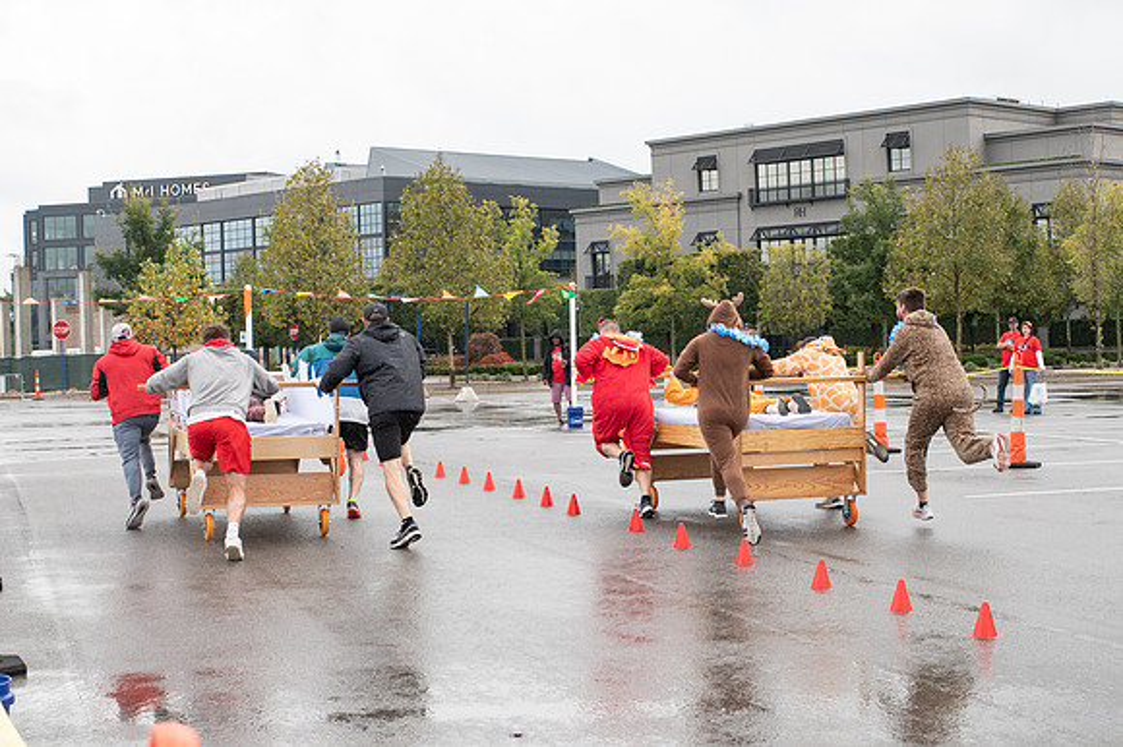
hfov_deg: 34.3
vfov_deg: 23.2
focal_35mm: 58
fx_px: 1816
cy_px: 335
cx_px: 620
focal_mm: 36
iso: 400
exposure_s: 1/400
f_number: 6.3
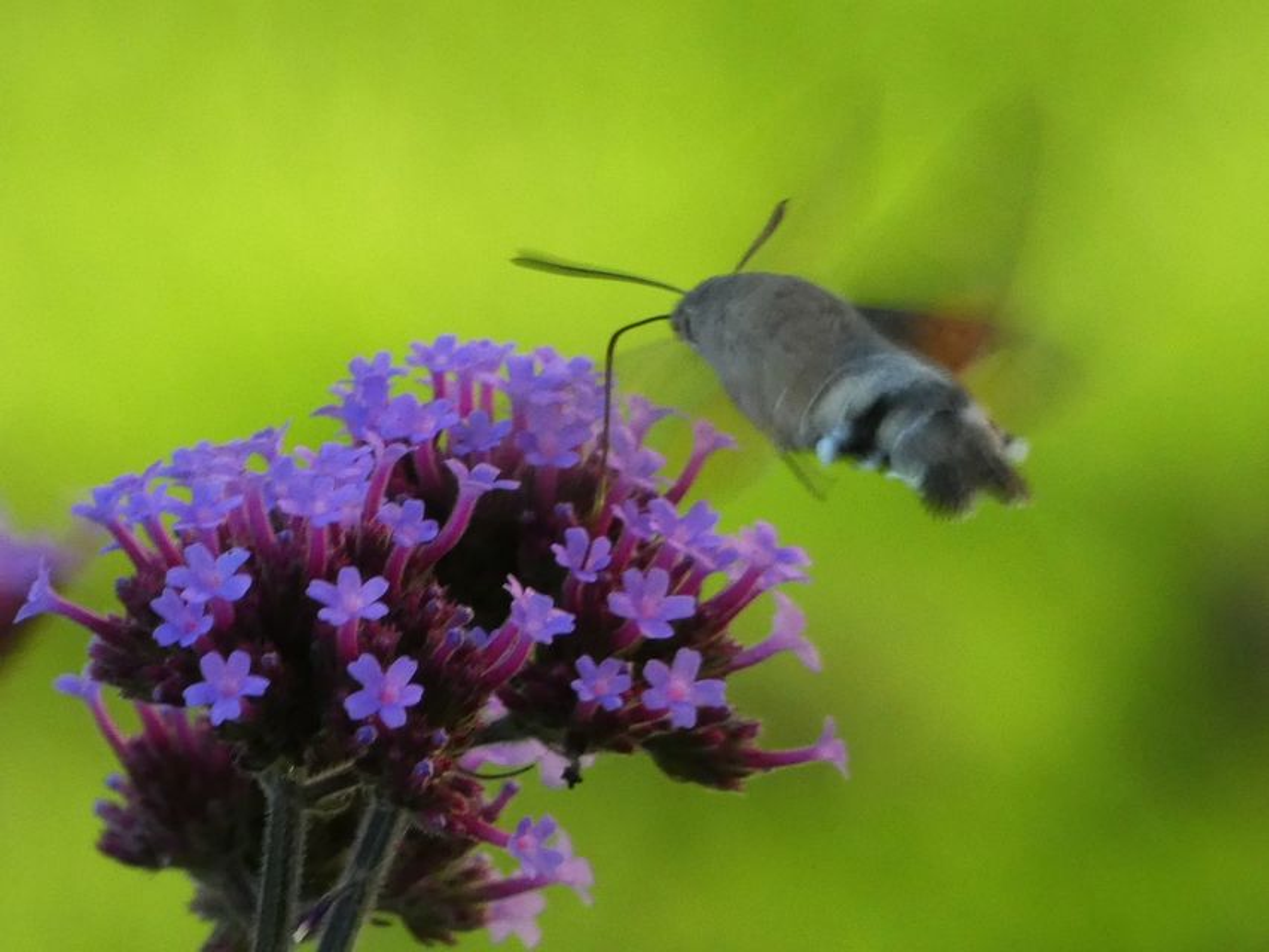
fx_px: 21412
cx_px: 634
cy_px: 476
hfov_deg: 3.4
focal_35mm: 584
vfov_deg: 2.5
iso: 400
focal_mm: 104.7
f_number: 5.6
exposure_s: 1/100
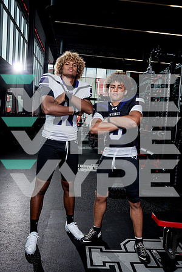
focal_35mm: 33
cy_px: 136
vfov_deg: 57.2
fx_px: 250
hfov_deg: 40.0
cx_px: 91
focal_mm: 33
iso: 640
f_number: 8
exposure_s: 1/250
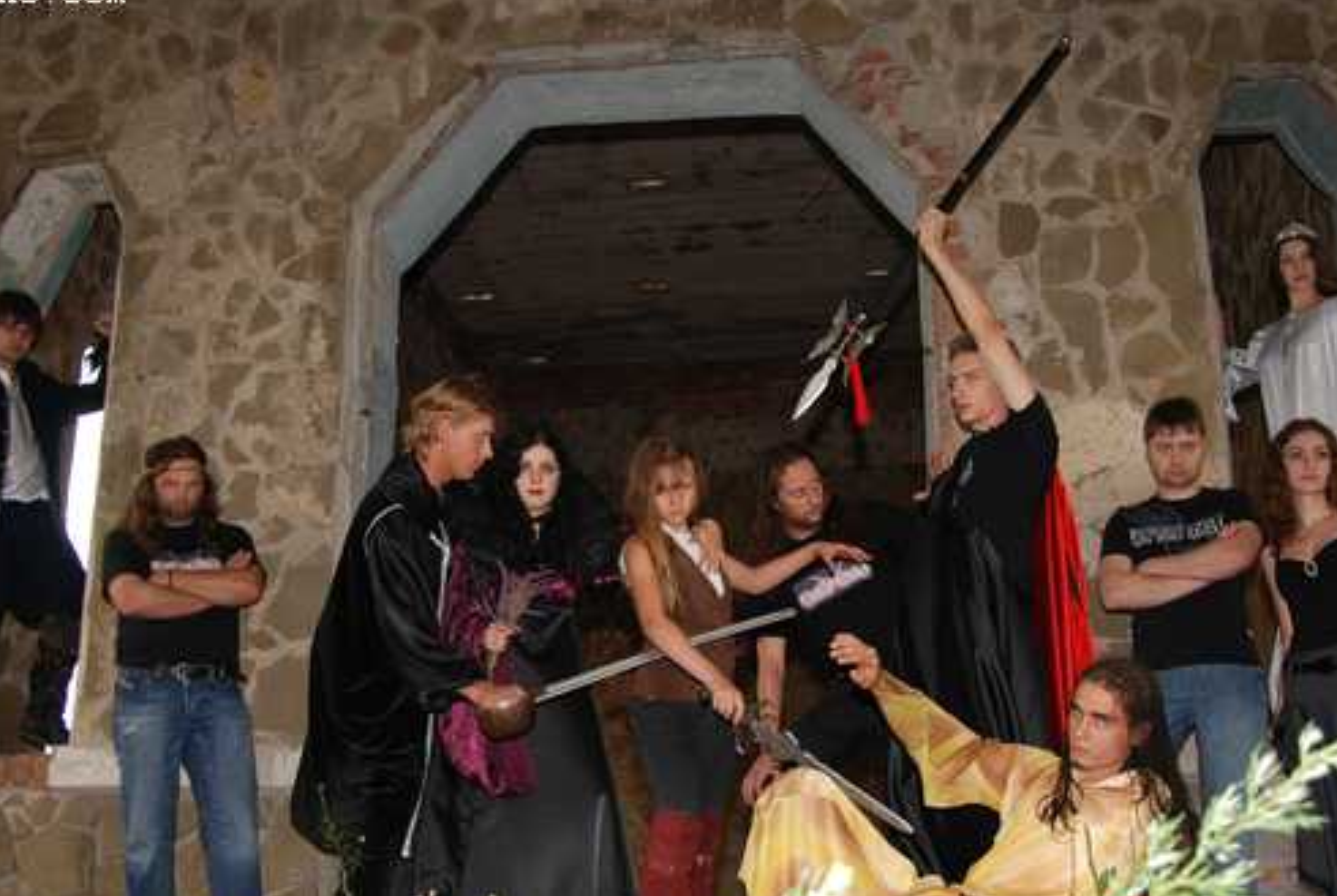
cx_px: 670
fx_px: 1599
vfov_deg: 31.2
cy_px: 557
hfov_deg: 45.4
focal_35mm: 43
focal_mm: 22
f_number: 3.8
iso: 100
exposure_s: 1/200
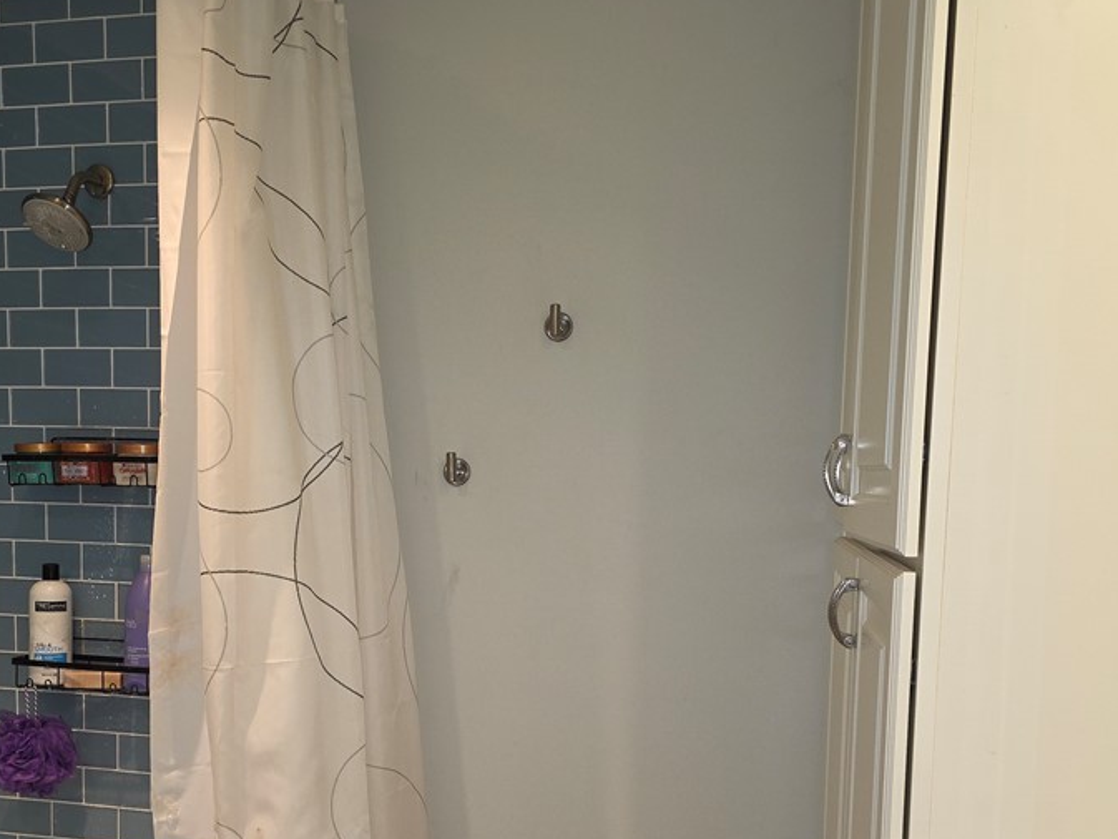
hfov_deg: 52.5
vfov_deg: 40.0
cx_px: 487
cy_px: 591
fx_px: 1131
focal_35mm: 35
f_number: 1.7
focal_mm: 6.3
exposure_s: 1/60
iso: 100
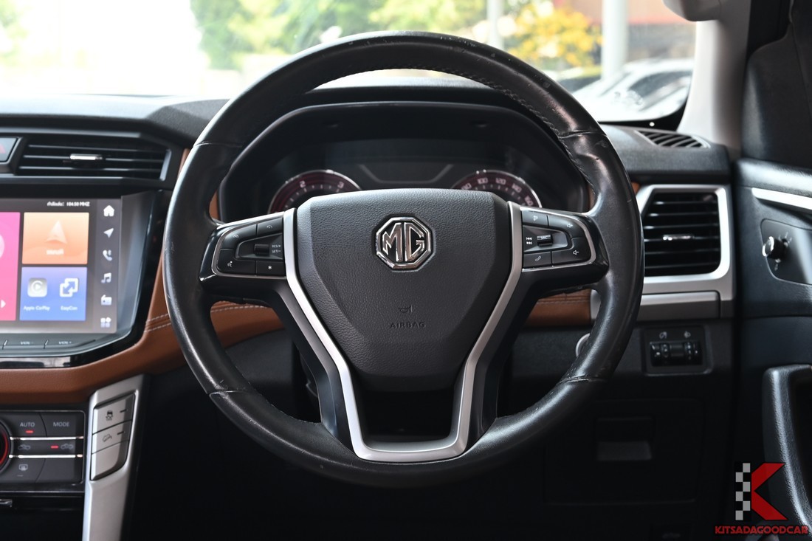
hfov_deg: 35.1
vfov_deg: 23.8
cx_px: 406
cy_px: 270
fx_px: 1285
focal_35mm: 57
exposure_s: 1/45
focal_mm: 38
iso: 400
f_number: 5.6
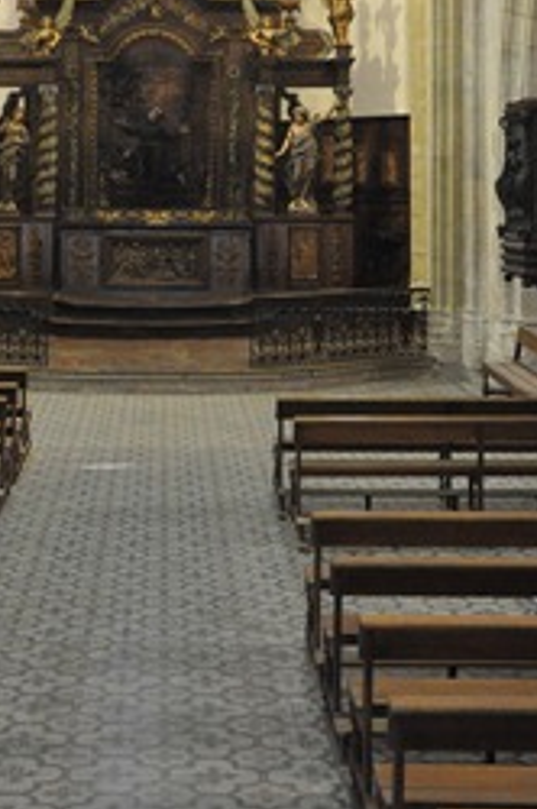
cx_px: 168
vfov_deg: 27.3
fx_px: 1615
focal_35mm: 72
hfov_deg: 18.8
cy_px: 104
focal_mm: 24
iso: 3200
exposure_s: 1/25
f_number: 5
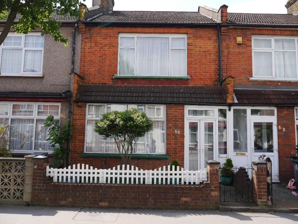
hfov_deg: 63.4
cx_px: 149
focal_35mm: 28
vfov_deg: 49.8
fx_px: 241
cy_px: 112
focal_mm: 14
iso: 160
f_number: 6.3
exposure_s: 1/320
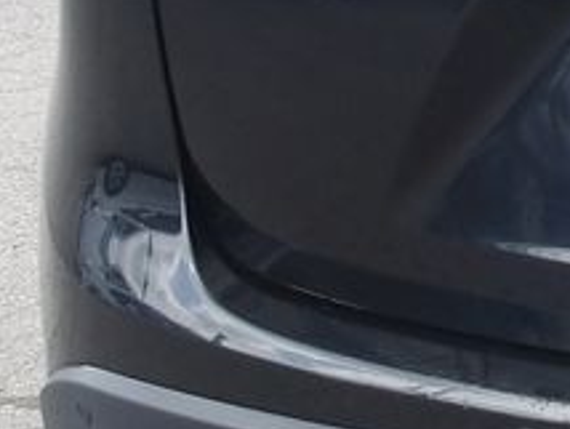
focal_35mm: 129
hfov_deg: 13.8
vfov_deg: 11.4
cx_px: 975
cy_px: 29
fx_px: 2127
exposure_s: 1/292
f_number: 3
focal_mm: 4.9
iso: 100
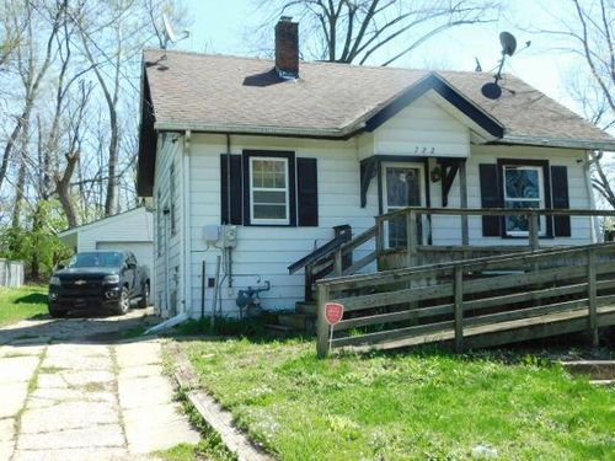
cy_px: 230
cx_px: 308
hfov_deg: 46.8
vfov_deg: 36.0
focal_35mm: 40
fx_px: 711
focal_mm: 7.1
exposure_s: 1/400
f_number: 3.6
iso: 125
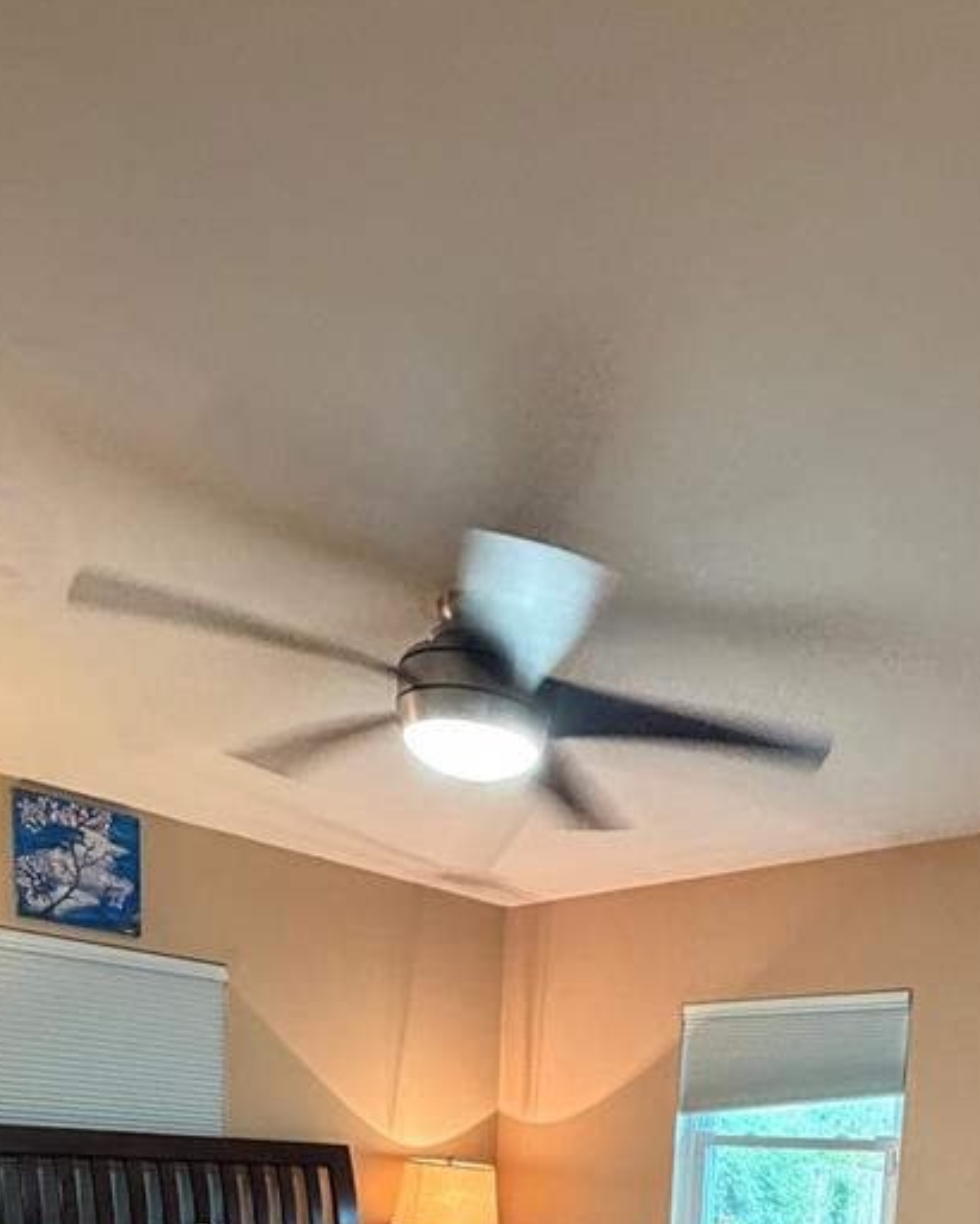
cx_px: 676
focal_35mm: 32
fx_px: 1159
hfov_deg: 44.9
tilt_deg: -6.2
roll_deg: -3.2
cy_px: 1308
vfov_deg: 44.3
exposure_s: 1/60
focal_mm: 2.22
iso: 640
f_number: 2.2
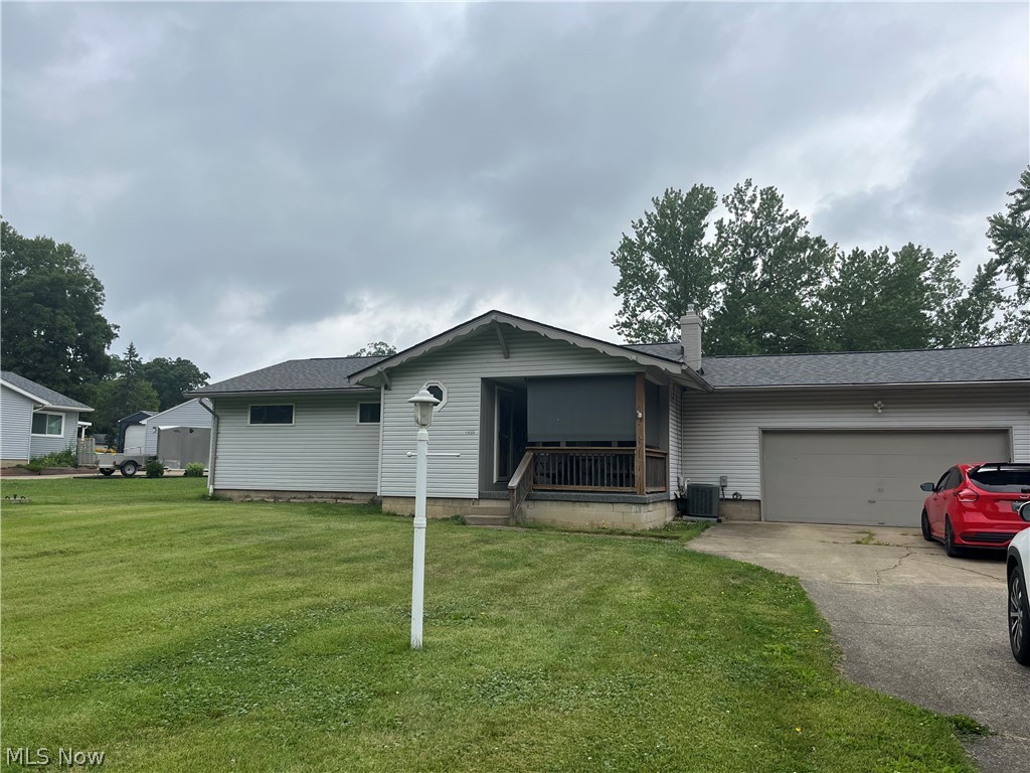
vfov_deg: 53.1
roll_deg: -0.6
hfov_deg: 67.3
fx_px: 774
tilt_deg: +3.5
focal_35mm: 26
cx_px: 515
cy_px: 386
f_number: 1.6
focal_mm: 5.1
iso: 50
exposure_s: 1/3745
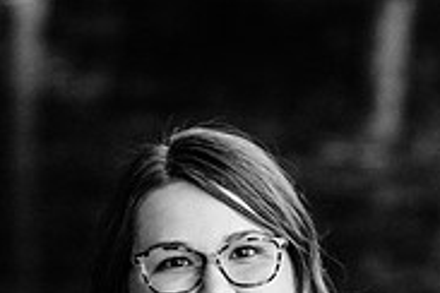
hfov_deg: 7.6
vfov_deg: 5.0
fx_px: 3300
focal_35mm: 270
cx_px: 289
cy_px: 462
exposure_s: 1/250
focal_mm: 85
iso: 800
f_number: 2.8
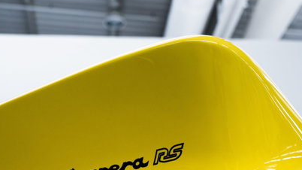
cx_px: 126
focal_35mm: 72
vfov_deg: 16.4
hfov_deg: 29.3
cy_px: 170
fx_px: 576
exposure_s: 1/160
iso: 320
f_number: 4
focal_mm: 36
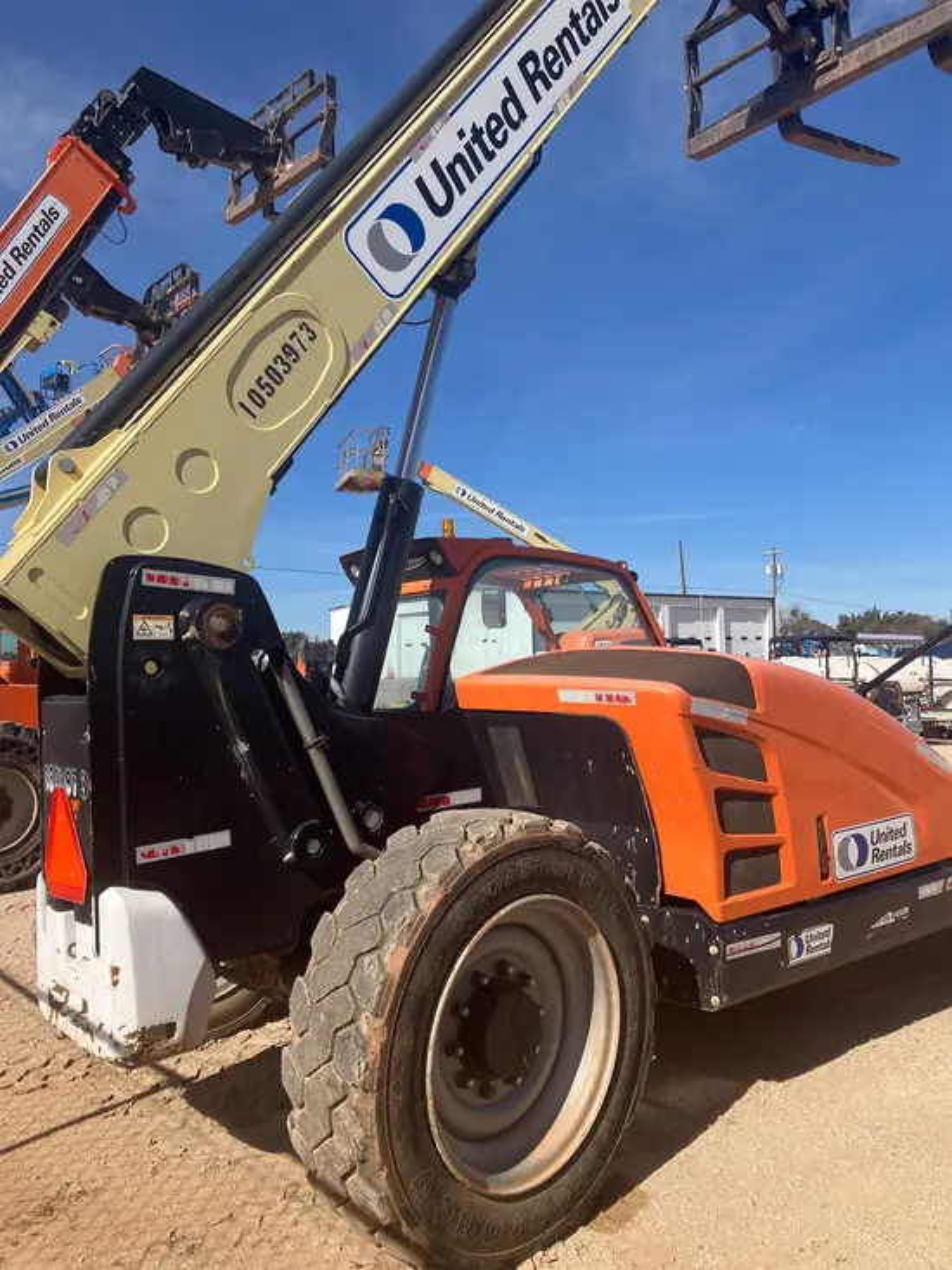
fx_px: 1026
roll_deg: +1.2
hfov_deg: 49.8
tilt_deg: +2.4
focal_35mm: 28
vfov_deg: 63.4
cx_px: 476
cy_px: 635
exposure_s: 1/2183
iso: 32
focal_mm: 3.99
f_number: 1.8
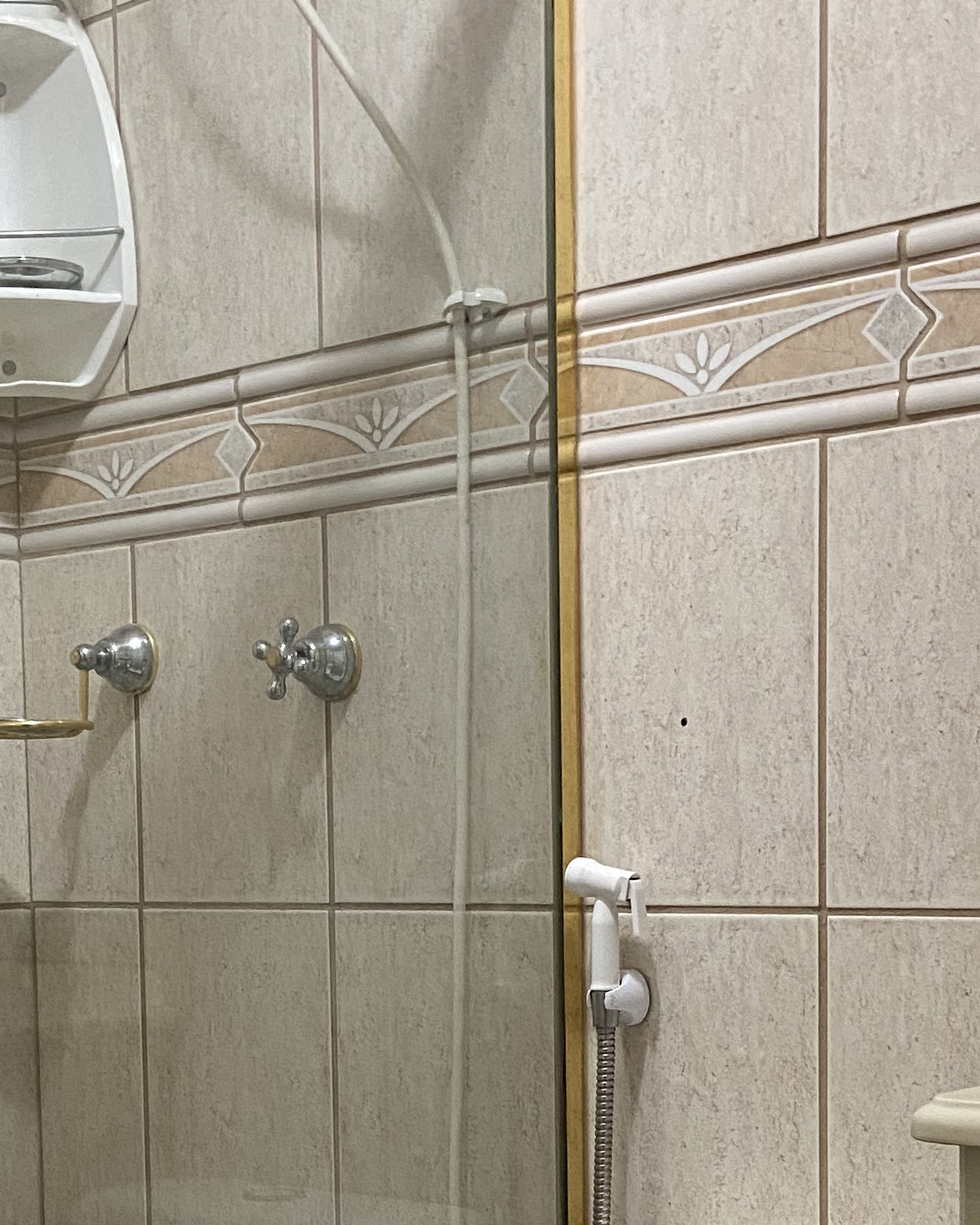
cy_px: 1068
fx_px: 2429
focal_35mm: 67
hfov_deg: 22.7
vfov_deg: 27.4
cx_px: 347
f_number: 1.8
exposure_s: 1/60
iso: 250
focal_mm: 4.25
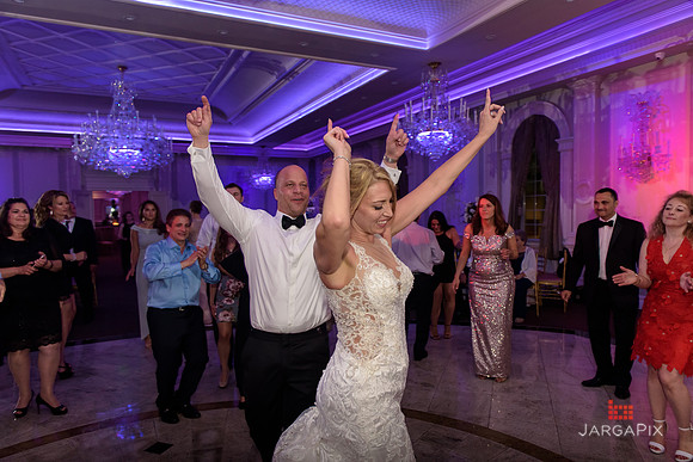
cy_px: 231
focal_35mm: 24
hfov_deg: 73.7
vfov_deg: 53.2
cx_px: 346
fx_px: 462
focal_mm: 24
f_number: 3.2
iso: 1600
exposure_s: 1/125
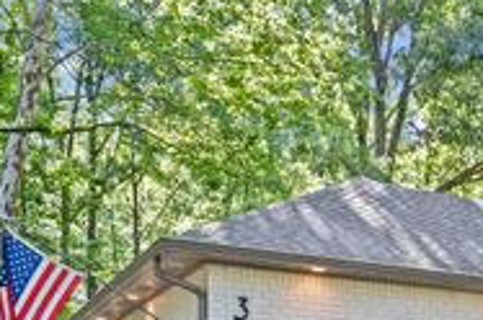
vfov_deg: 19.0
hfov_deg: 27.2
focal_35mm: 67
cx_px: 553
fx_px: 897
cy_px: 396
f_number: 9
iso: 800
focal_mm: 25
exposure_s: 1/15
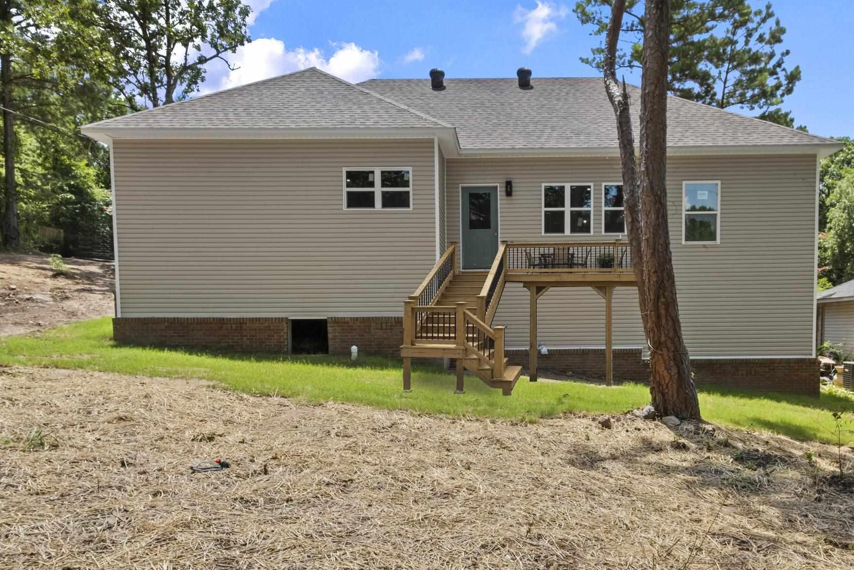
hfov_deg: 61.4
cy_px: 382
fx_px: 712
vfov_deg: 43.0
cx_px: 511
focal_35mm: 30
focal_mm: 13.8
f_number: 10
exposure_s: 1/80
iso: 250
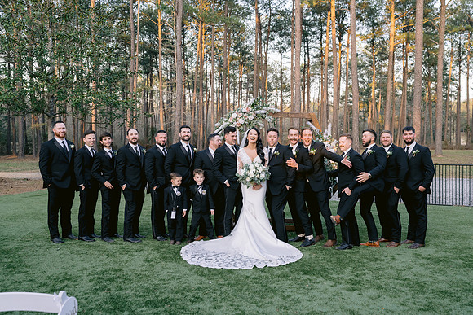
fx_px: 470
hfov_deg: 53.5
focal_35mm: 36
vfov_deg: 37.2
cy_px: 154
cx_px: 241
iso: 400
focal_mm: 35
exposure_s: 1/160
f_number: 4
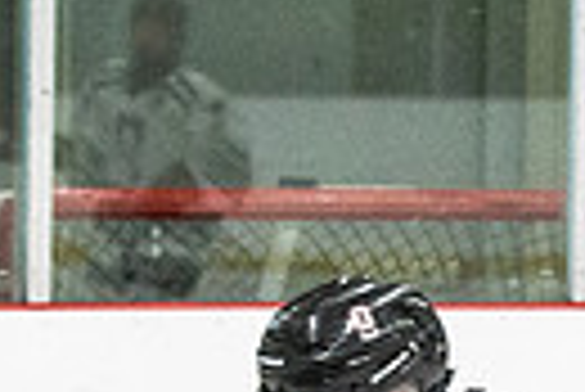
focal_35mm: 755
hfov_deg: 2.7
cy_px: 516
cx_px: 550
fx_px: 12282
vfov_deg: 1.8
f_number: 2.8
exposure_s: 1/400
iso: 1000
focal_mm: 70
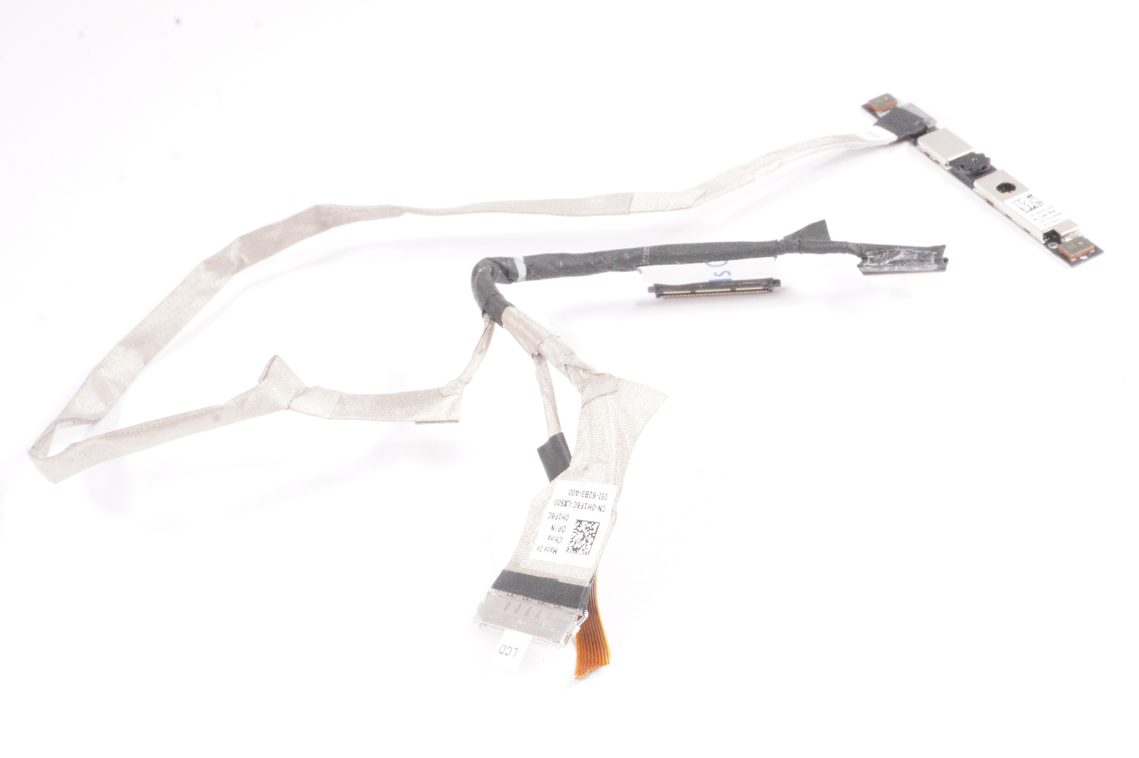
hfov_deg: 34.2
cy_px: 379
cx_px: 570
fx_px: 1849
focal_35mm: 58
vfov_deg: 23.1
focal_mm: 39
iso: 12800
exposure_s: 1/200
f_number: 22
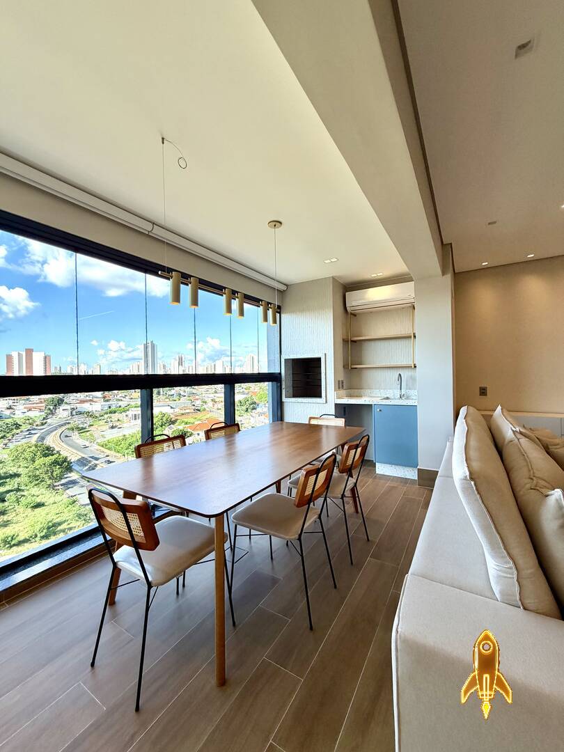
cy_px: 376
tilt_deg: -0.4
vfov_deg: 102.1
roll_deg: +1.3
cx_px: 282
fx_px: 304
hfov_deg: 85.7
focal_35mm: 14
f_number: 2.2
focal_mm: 2.22
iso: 50
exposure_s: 1/218
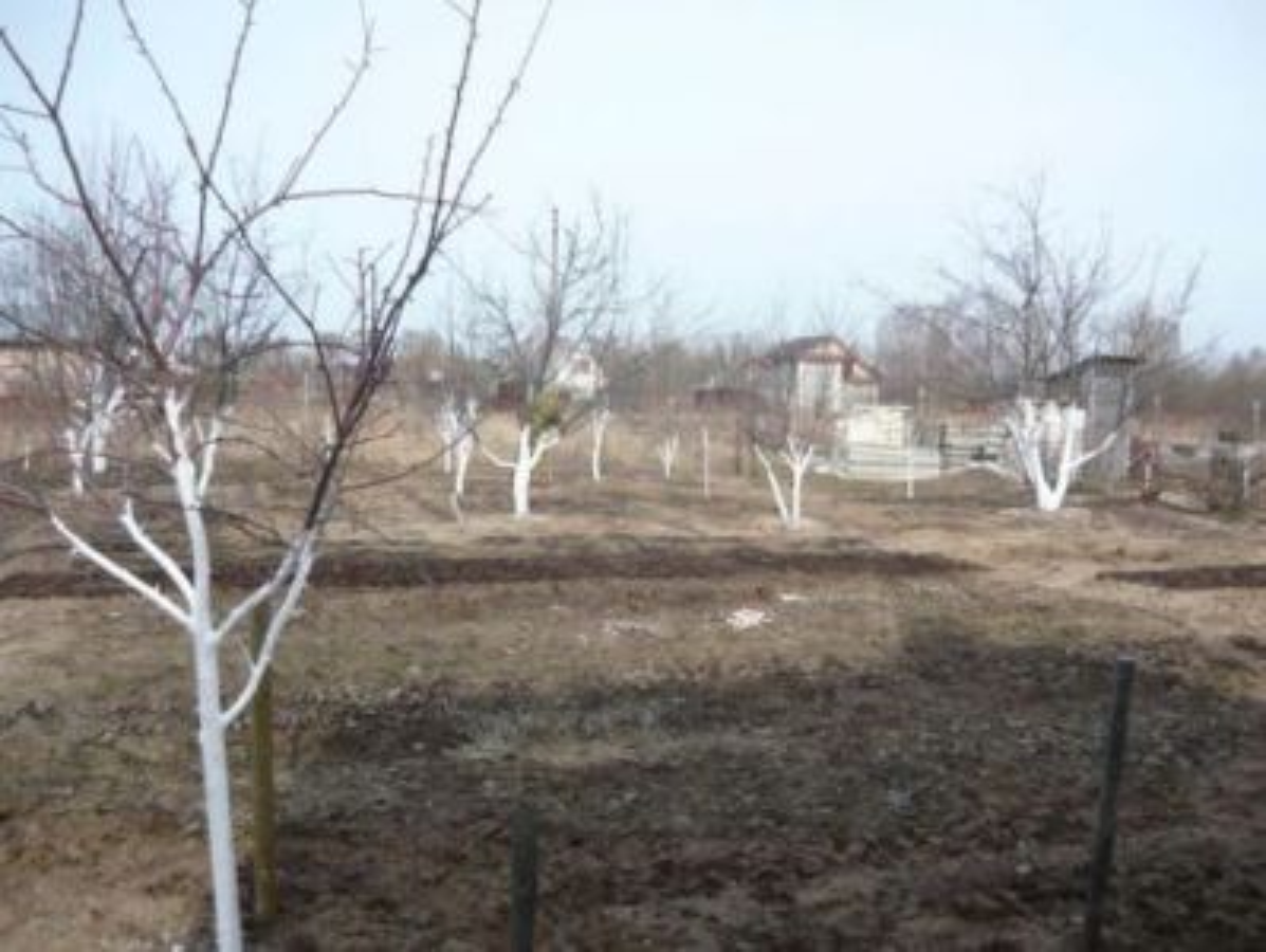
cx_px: 633
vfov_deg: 43.0
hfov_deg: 55.3
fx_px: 1208
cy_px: 476
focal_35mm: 33
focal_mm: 5.5
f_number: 8
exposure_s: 1/125
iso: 100
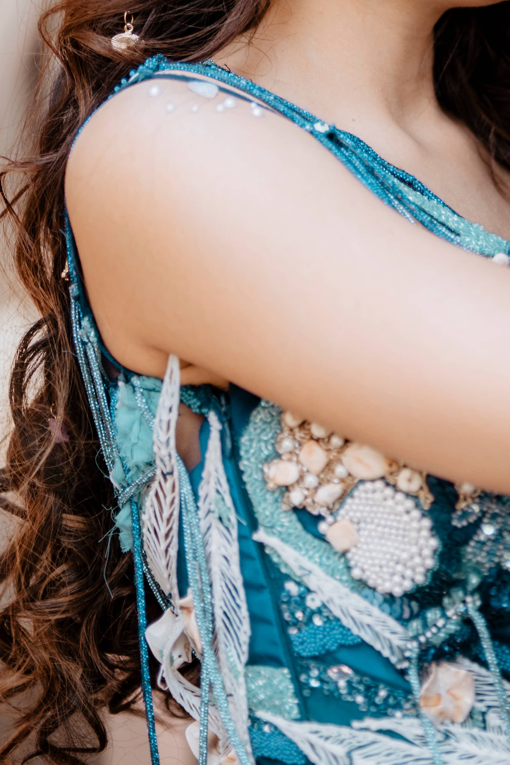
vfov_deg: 20.7
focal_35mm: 97
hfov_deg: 13.6
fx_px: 2061
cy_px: 134
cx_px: 640
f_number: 1.4
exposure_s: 1/500
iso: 100
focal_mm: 35
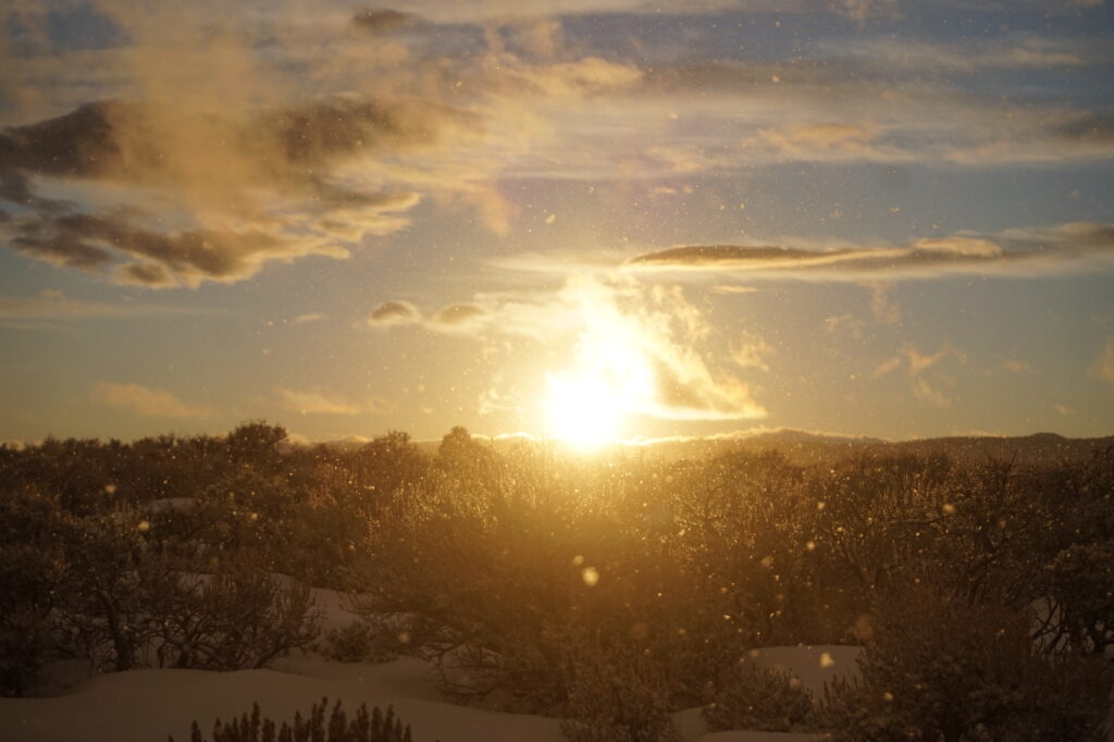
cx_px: 557
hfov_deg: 27.0
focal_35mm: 75
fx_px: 2320
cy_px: 371
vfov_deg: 18.2
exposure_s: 1/4000
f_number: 5.6
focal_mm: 50
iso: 100
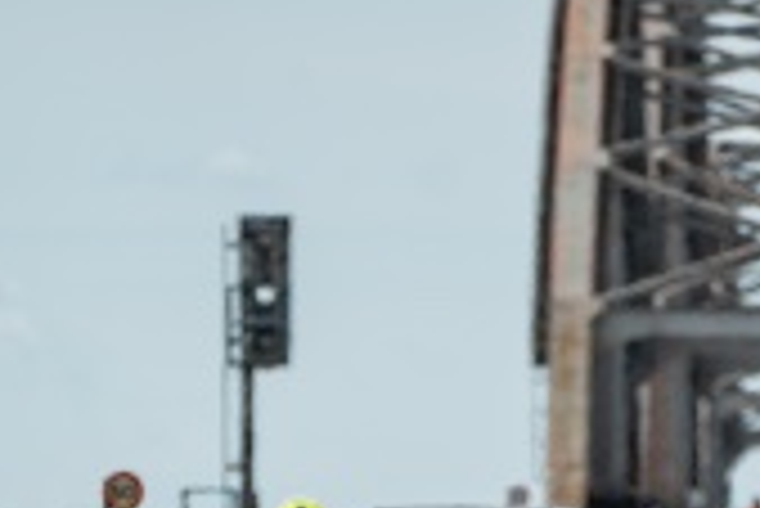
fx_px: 23411
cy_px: 661
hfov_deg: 1.9
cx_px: 495
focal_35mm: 1108
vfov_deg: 1.2
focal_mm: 400
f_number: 5.6
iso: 250
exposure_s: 1/2500
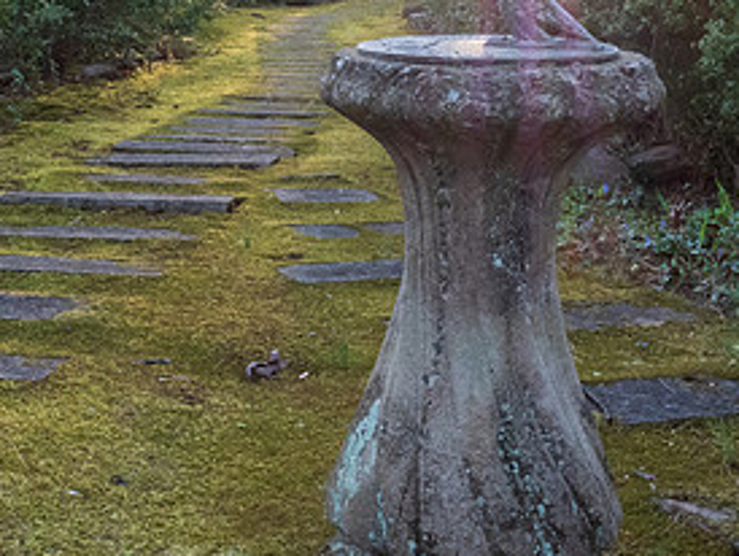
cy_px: 255
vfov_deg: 23.0
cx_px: 229
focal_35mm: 64
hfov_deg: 30.0
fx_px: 1368
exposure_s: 1/80
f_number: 11
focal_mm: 15
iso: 2000
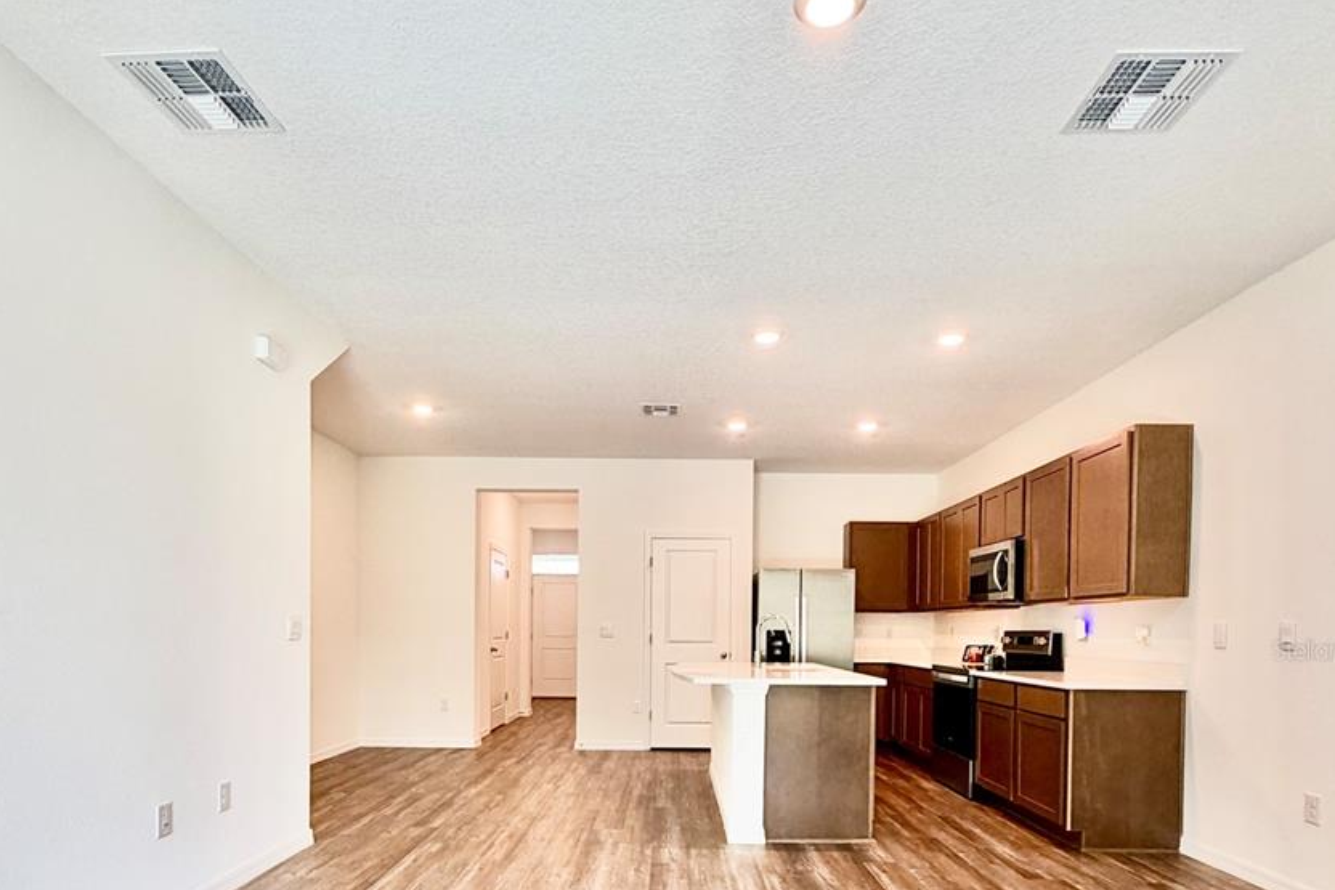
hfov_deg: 81.2
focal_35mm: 21
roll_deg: -1.4
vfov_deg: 57.0
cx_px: 664
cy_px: 649
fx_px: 779
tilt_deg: -0.3
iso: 200
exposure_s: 1/120
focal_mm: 2.22
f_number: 2.2
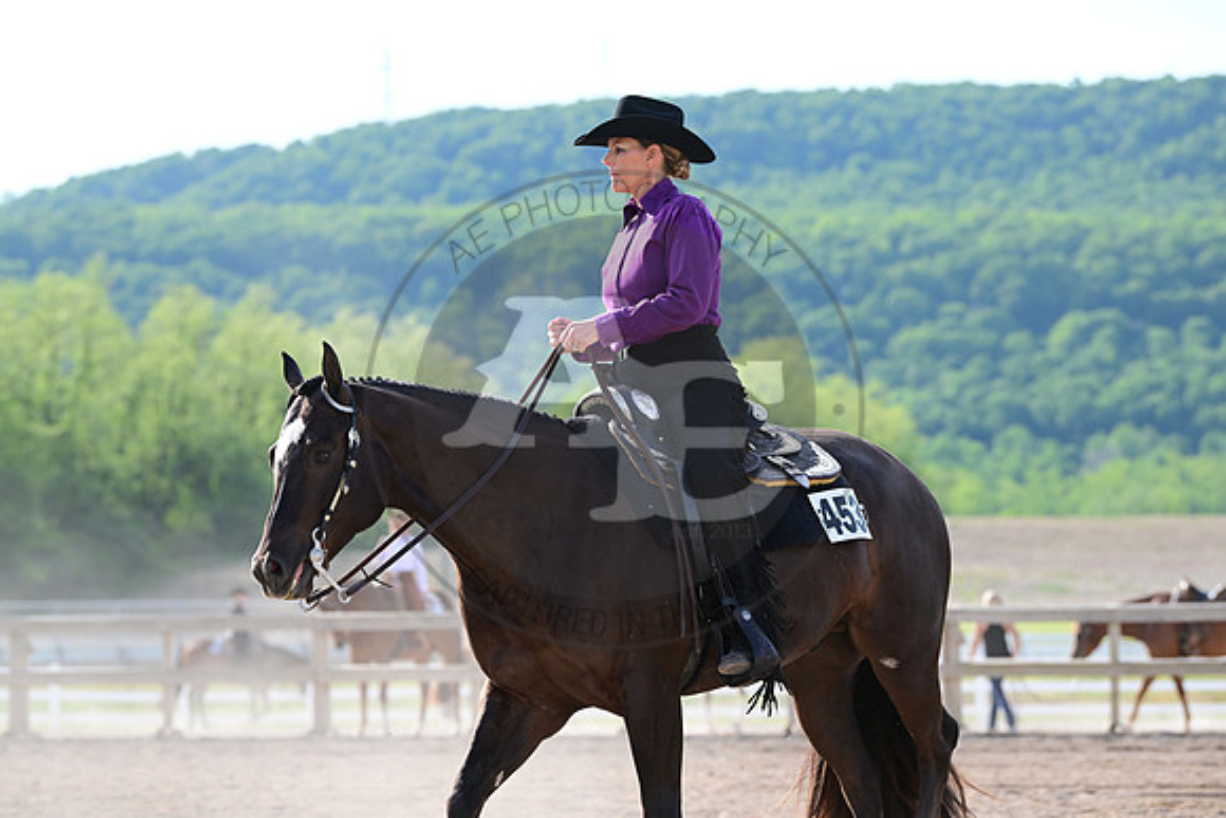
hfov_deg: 13.7
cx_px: 613
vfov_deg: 9.2
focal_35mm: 150
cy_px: 409
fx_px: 5109
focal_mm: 150
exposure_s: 1/2000
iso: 1000
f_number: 5
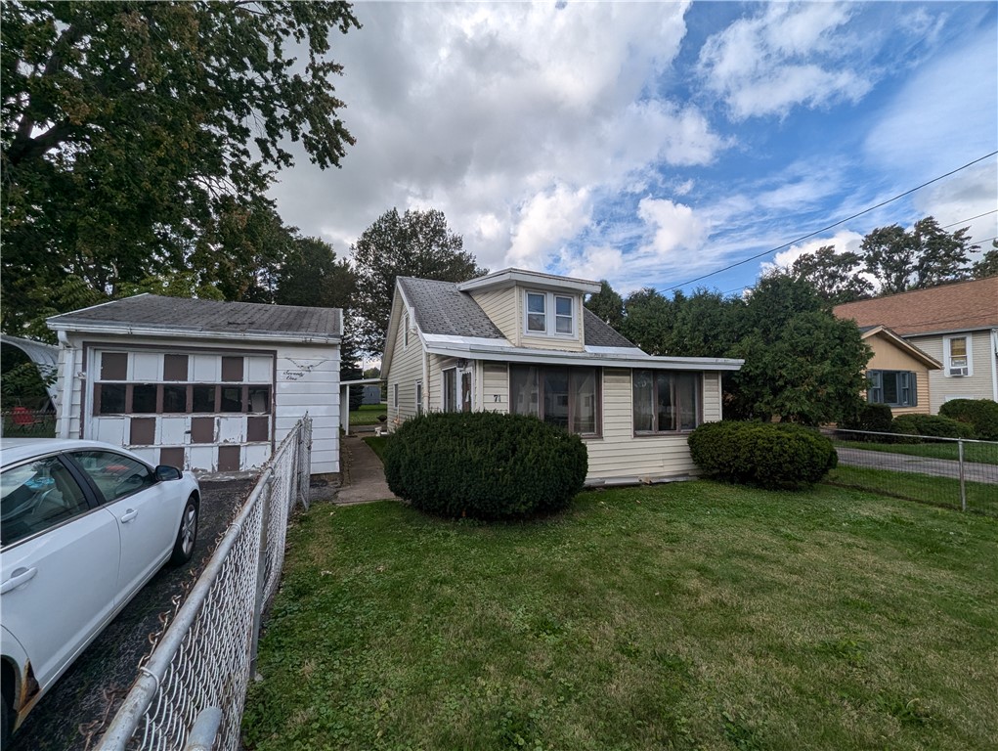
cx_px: 499
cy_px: 376
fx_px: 375
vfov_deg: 90.0
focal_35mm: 13
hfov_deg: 106.1
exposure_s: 1/1513
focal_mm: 1.95
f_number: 2.2
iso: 47
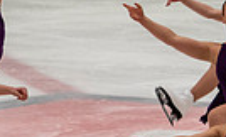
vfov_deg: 1.9
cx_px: -113
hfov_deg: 3.1
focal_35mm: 680
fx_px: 4150
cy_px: 130
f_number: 5.6
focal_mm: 102
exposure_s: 1/320
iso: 1100
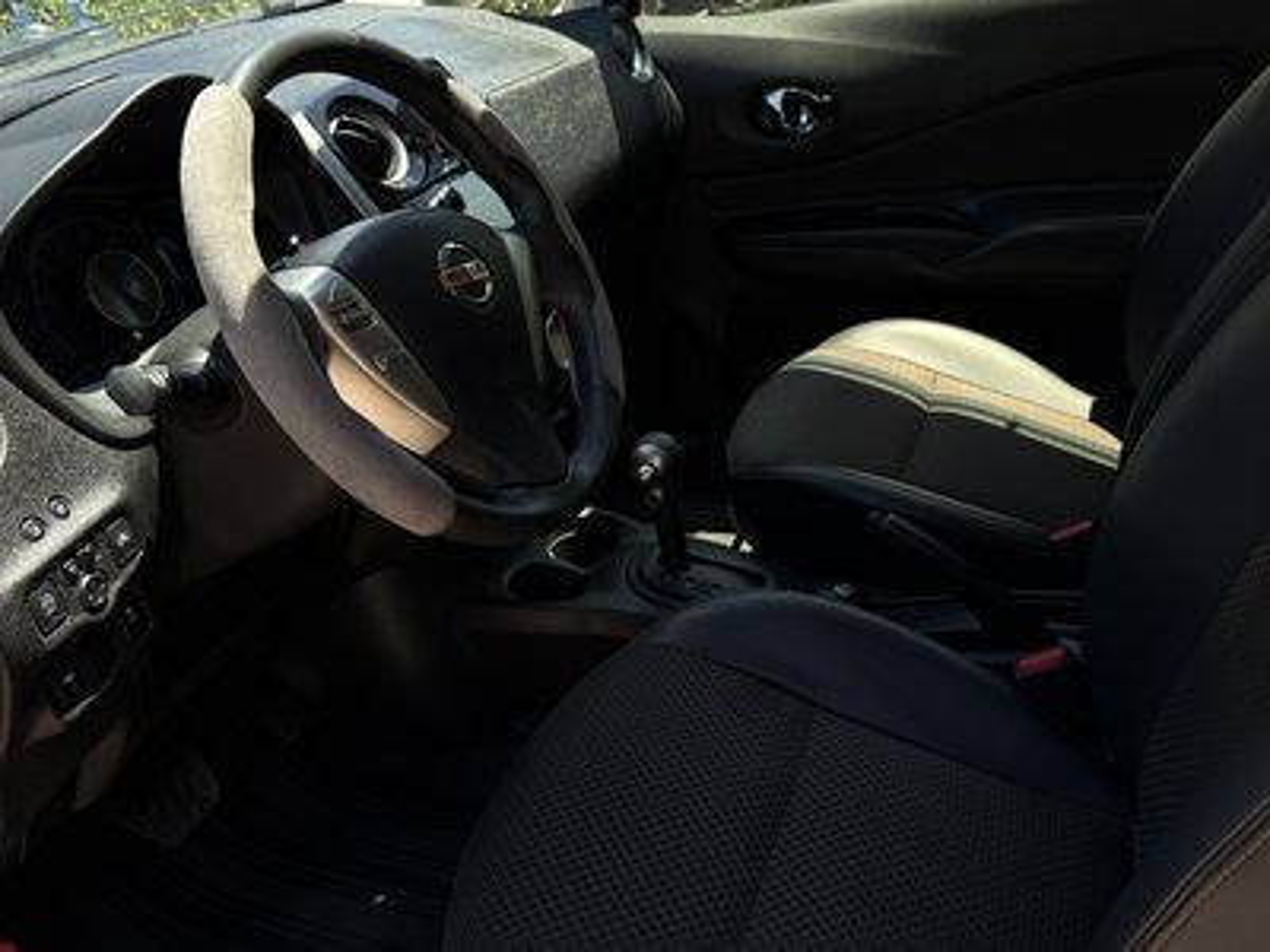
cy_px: 476
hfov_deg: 71.6
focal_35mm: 24
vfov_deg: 56.8
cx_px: 635
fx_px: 881
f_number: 1.78
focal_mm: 6.76
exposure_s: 1/796
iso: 100
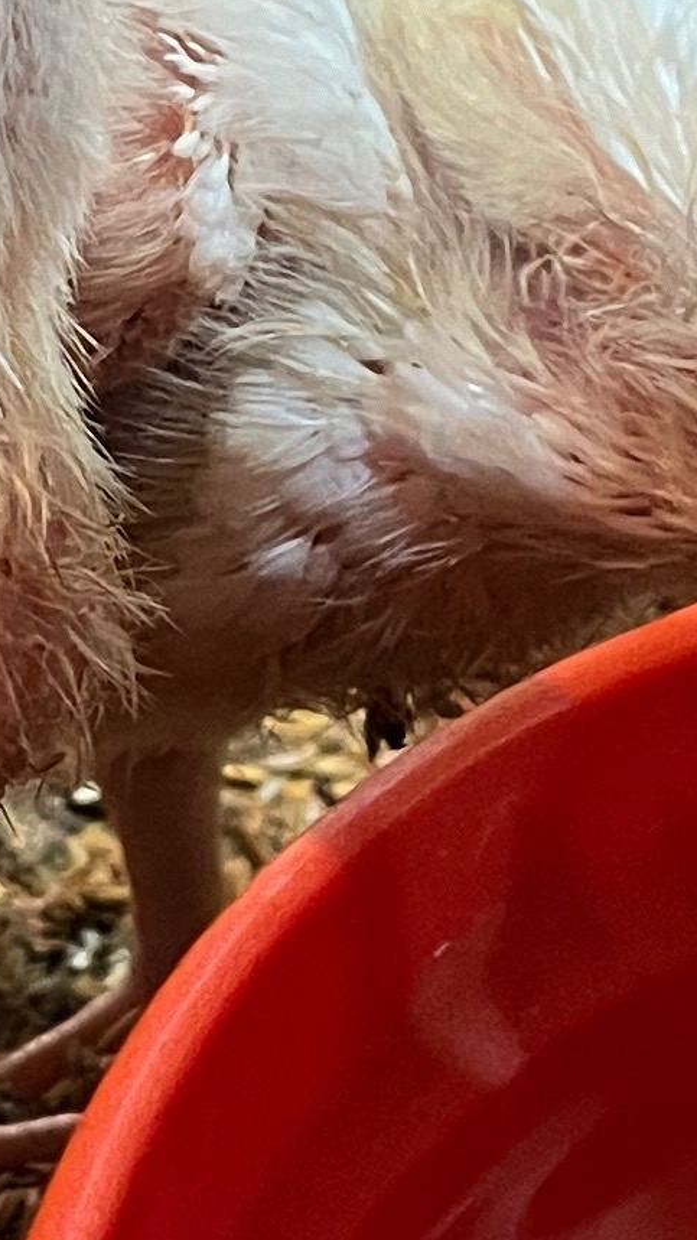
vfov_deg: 15.9
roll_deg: -1.9
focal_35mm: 133
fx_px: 4371
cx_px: -169
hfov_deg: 9.0
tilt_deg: -20.4
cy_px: 87
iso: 400
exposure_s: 1/50
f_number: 1.6
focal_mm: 5.1
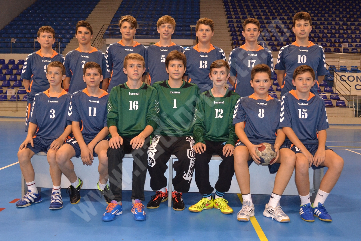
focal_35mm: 39
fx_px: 391
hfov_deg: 49.6
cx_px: 180
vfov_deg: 34.2
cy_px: 120
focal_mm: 26
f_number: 5.6
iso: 1600
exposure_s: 1/60
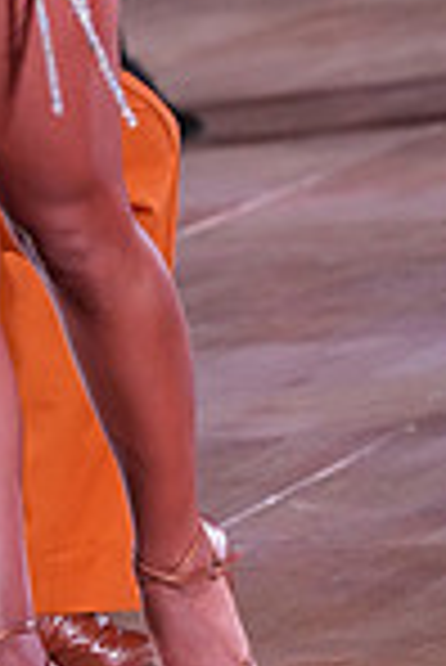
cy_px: -243
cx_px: -309
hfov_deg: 2.8
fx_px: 8936
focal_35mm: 482
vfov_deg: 4.3
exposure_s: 1/250
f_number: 5
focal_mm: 123
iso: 4000
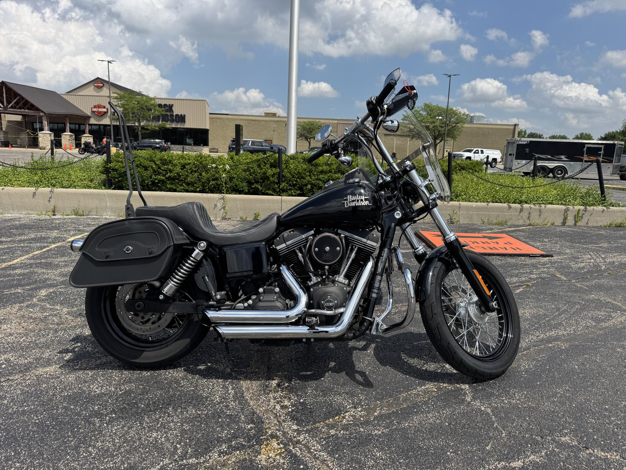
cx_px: 313
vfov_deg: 56.8
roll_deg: -2.3
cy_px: 235
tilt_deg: -11.2
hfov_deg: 71.6
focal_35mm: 24
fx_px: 434
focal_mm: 6.76
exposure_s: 1/4608
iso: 80
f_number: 1.78
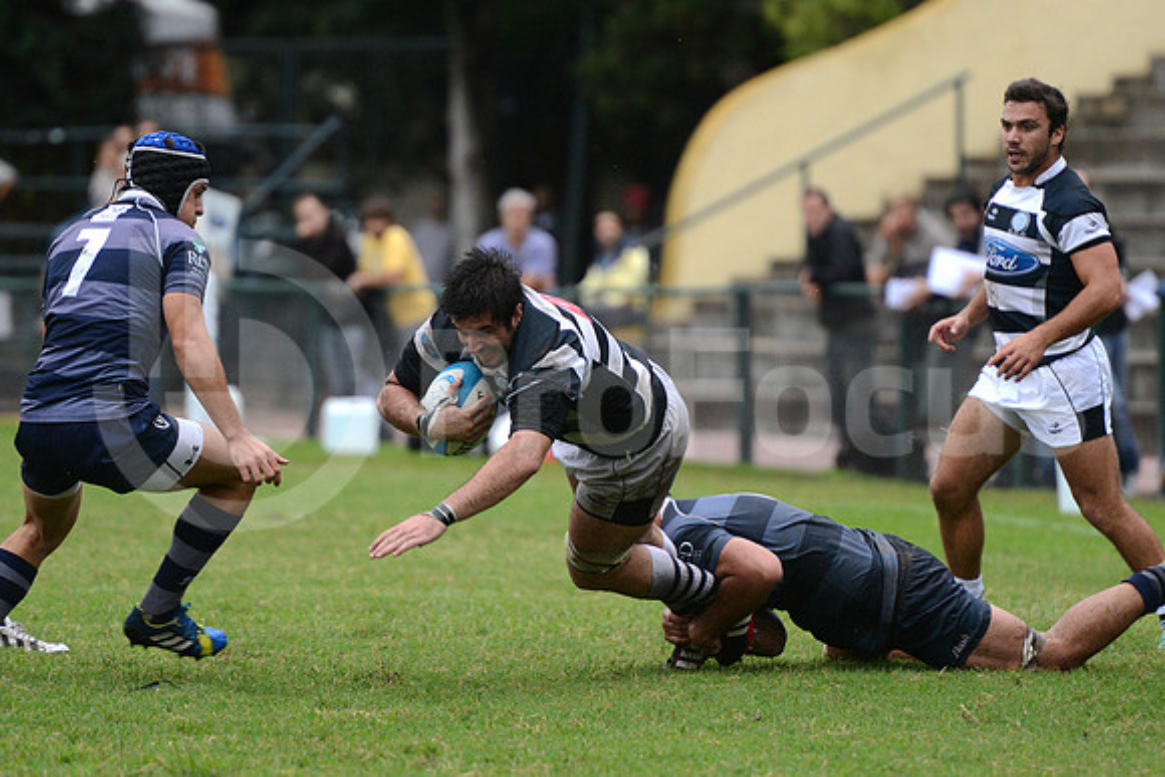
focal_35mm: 280
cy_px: 388
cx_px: 582
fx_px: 9063
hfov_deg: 7.4
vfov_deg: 4.9
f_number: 4
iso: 3200
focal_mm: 280
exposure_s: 1/500
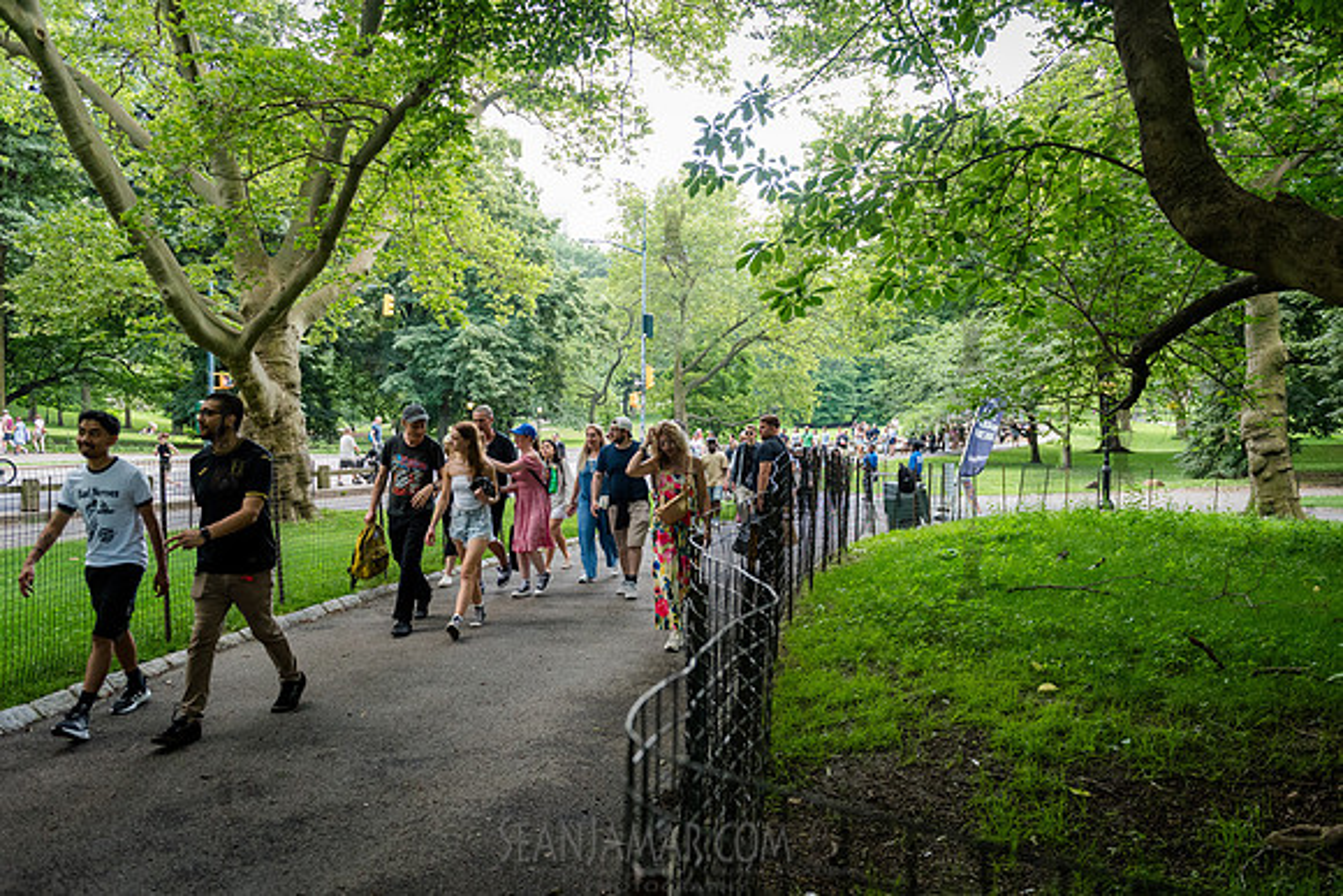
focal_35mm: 28
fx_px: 1033
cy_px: 448
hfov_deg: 66.0
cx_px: 672
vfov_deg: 46.9
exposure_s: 1/400
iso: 2000
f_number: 3.2
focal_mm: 27
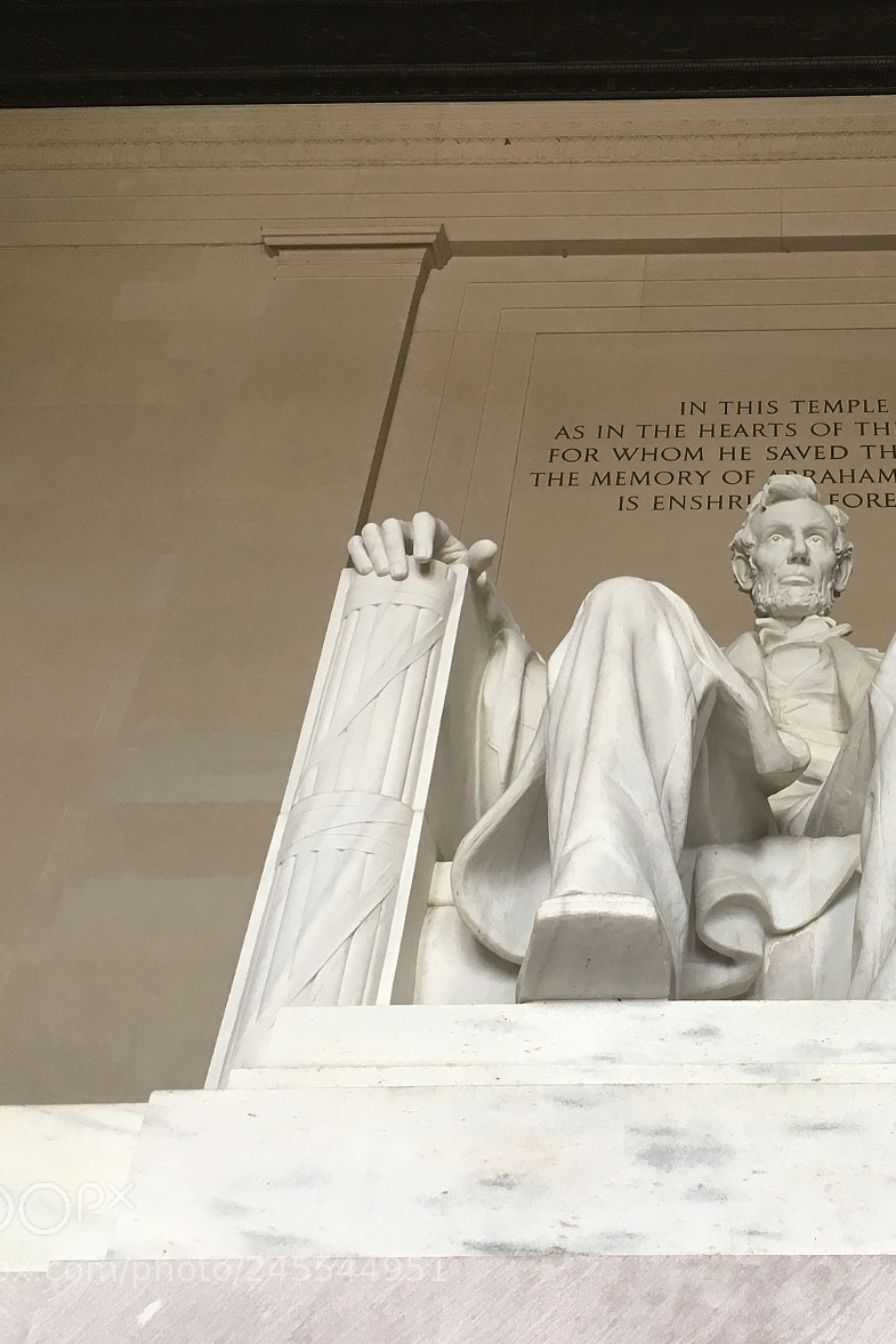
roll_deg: -1.6
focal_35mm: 41
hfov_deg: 31.5
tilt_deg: +40.4
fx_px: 1530
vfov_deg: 47.4
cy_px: 674
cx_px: 764
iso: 50
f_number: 2.2
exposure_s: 1/30
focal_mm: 4.15
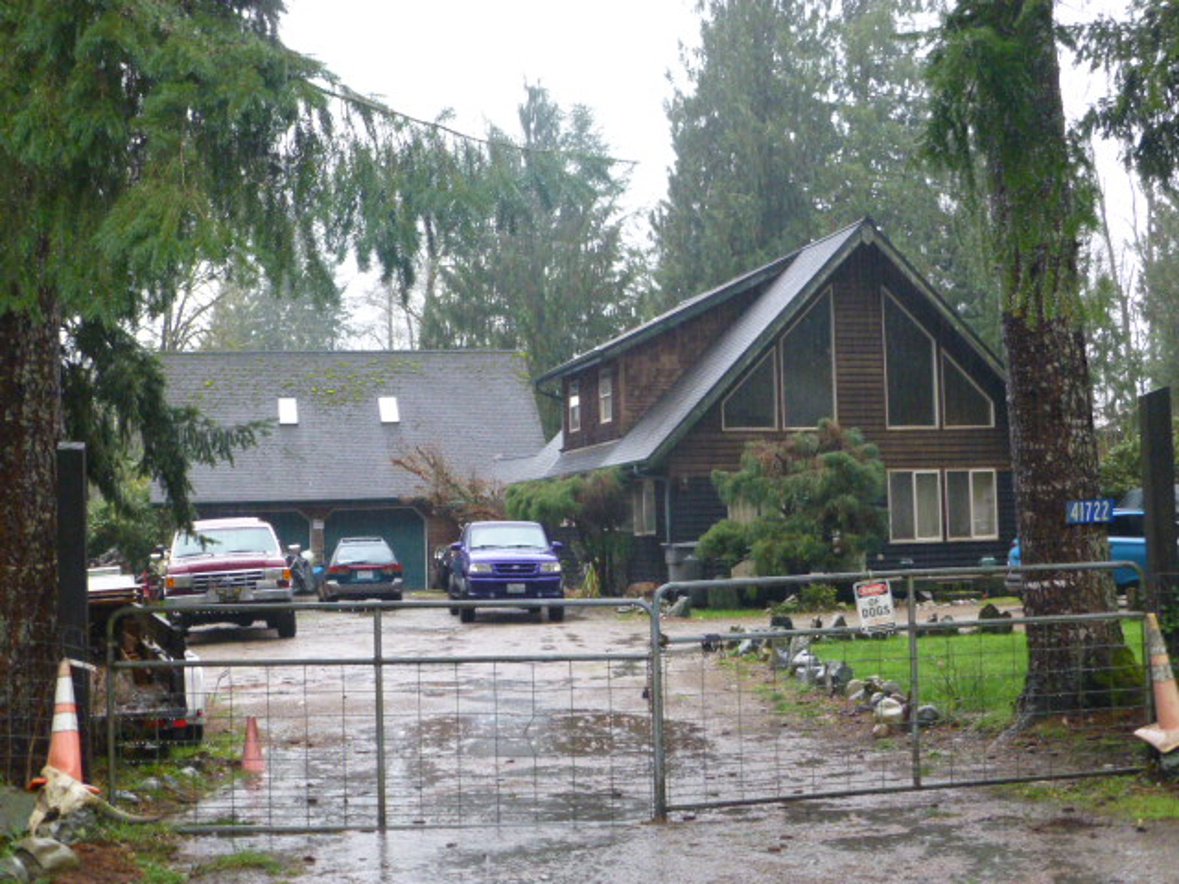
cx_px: 590
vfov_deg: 28.6
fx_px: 1737
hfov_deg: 37.5
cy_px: 442
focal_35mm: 51
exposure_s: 1/25
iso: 800
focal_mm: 9
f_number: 4.4
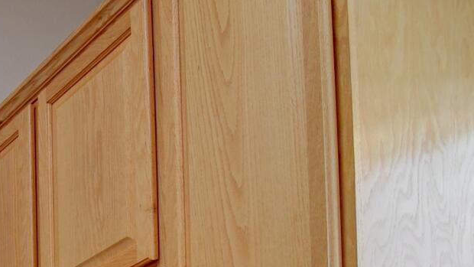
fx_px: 955
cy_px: 630
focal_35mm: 76
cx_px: -514
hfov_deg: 17.7
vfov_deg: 12.6
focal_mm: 10
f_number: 4.5
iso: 100
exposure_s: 1/30
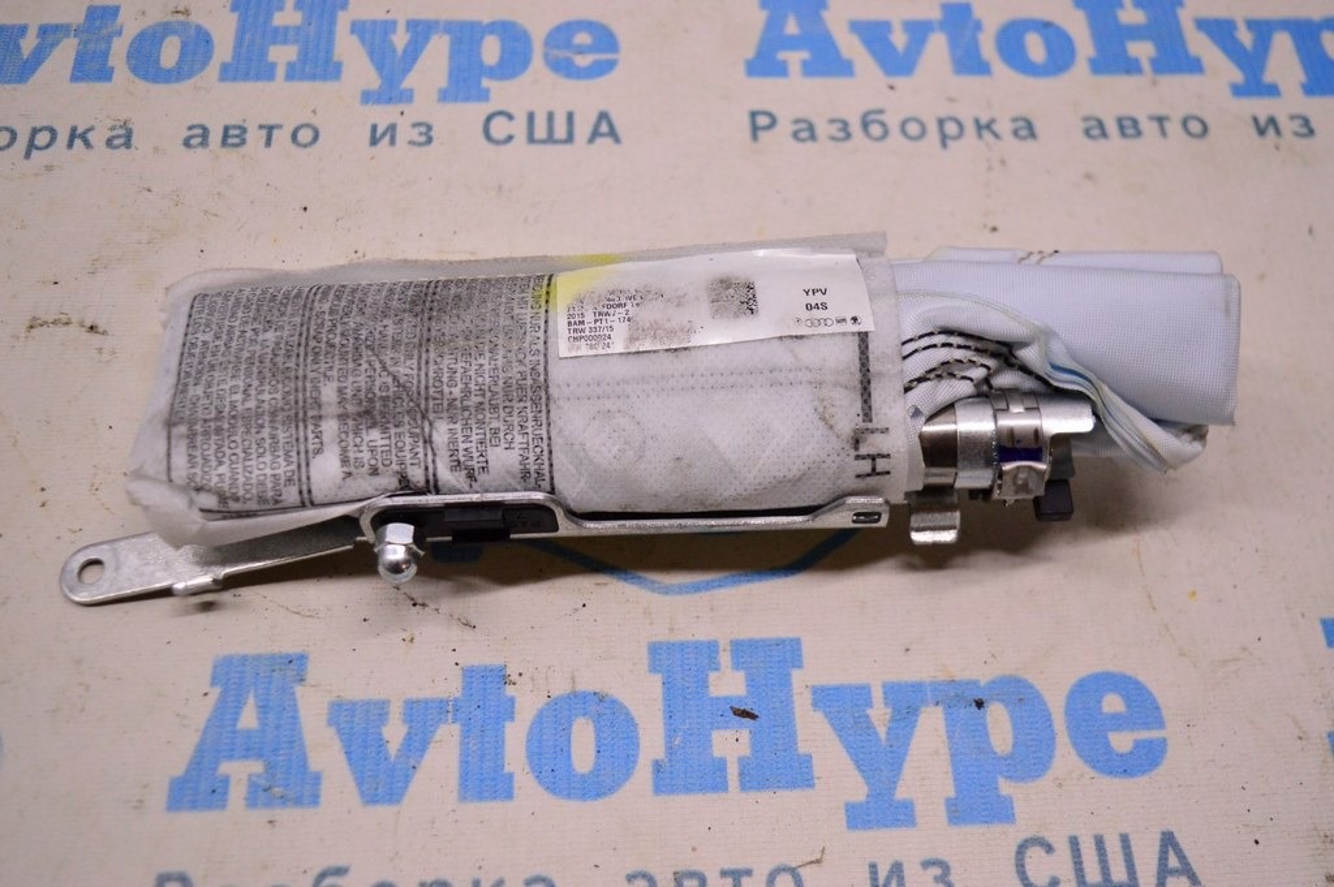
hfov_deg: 49.6
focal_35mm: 39
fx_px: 1444
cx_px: 667
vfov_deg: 34.2
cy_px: 444
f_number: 4
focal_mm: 26
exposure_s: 1/400
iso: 1600
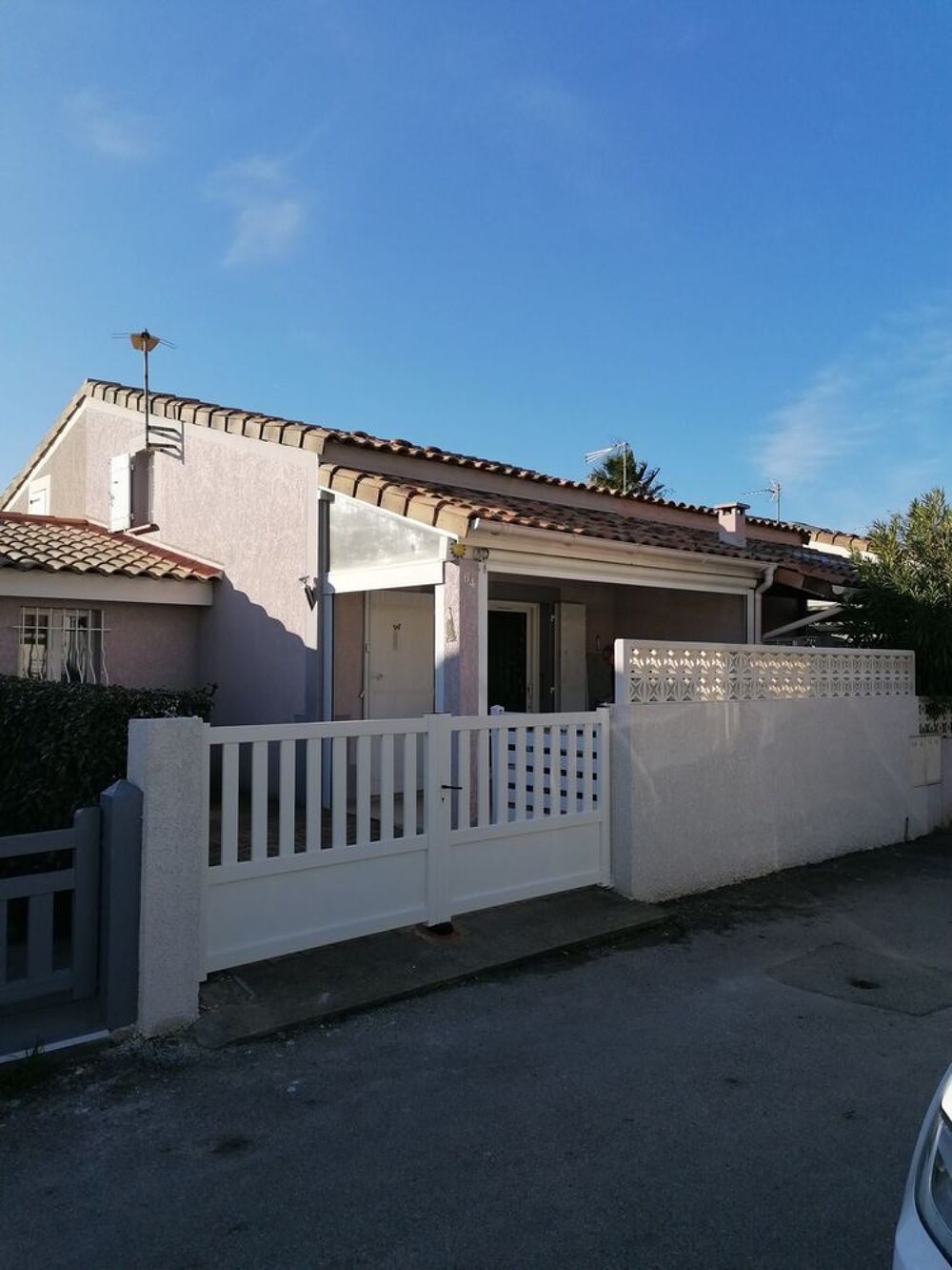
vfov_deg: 65.3
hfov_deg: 51.4
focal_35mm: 27
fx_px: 990
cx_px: 476
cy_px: 635
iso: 50
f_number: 1.8
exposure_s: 1/1949
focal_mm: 4.75
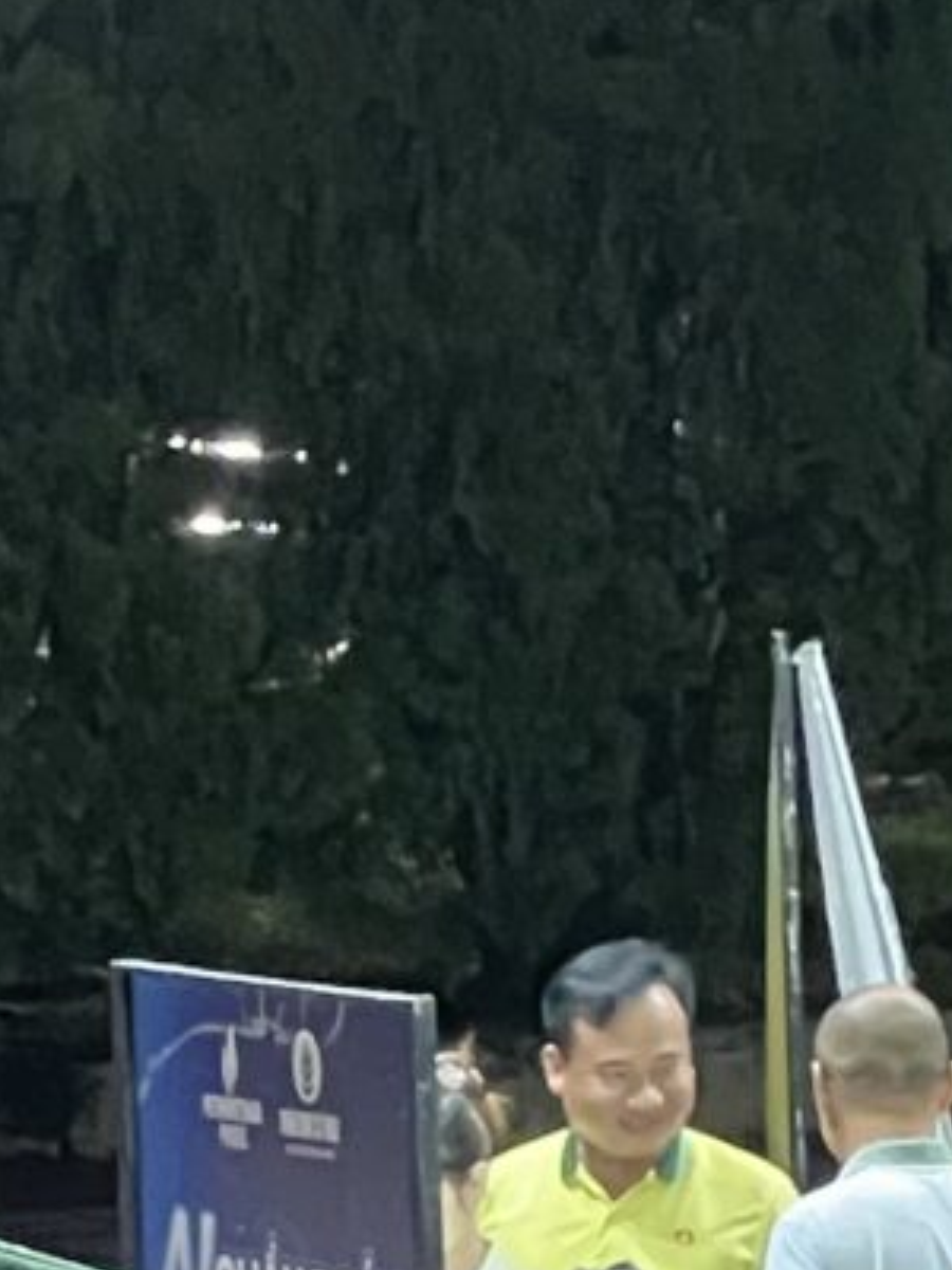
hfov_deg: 3.0
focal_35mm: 493
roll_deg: +0.5
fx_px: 18078
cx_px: 2012
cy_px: 1251
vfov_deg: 4.0
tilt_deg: -5.4
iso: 320
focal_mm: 9
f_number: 2.8
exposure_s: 1/50
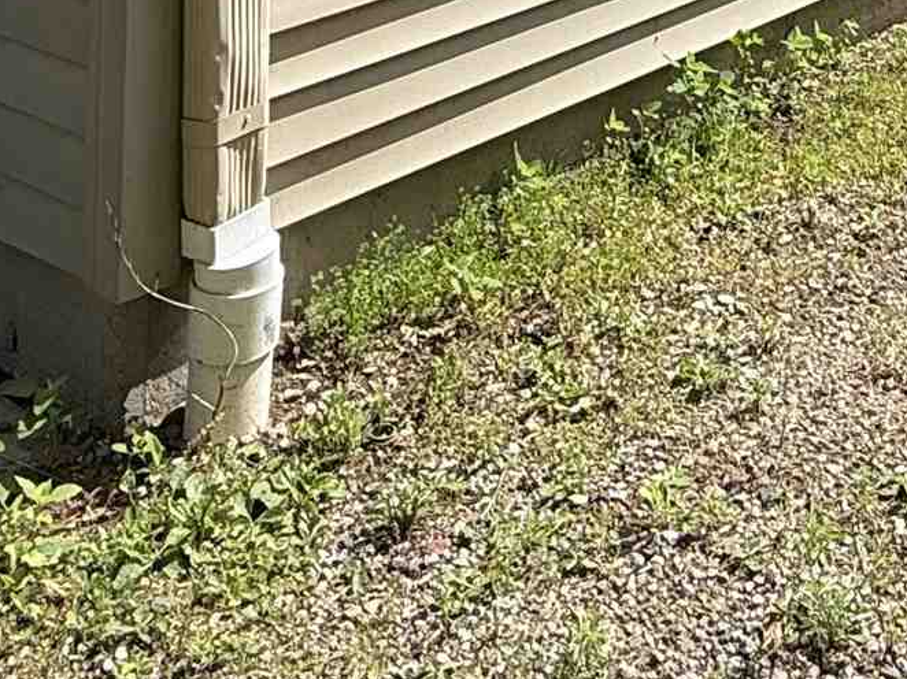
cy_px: -585
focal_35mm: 65
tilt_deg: +2.8
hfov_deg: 28.1
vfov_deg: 17.6
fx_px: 1702
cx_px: 893
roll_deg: +0.4
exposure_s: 1/1534
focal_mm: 2.22
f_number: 2.2
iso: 50
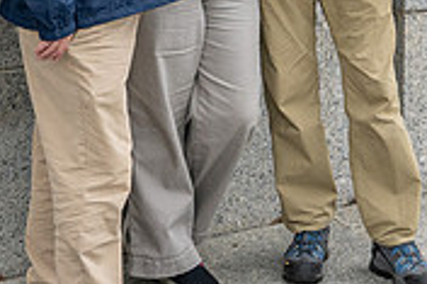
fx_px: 2121
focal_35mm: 179
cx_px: 200
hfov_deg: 11.5
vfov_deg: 7.4
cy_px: -213
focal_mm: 32
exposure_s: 1/400
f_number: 8
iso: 640
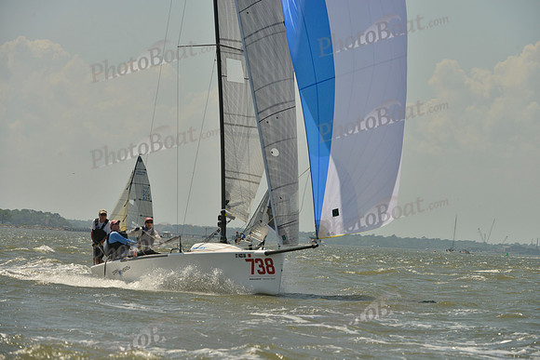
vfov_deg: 6.2
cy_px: 180
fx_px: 3301
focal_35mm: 220
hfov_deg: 9.4
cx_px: 270
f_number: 10
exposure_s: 1/1600
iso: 280
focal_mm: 220
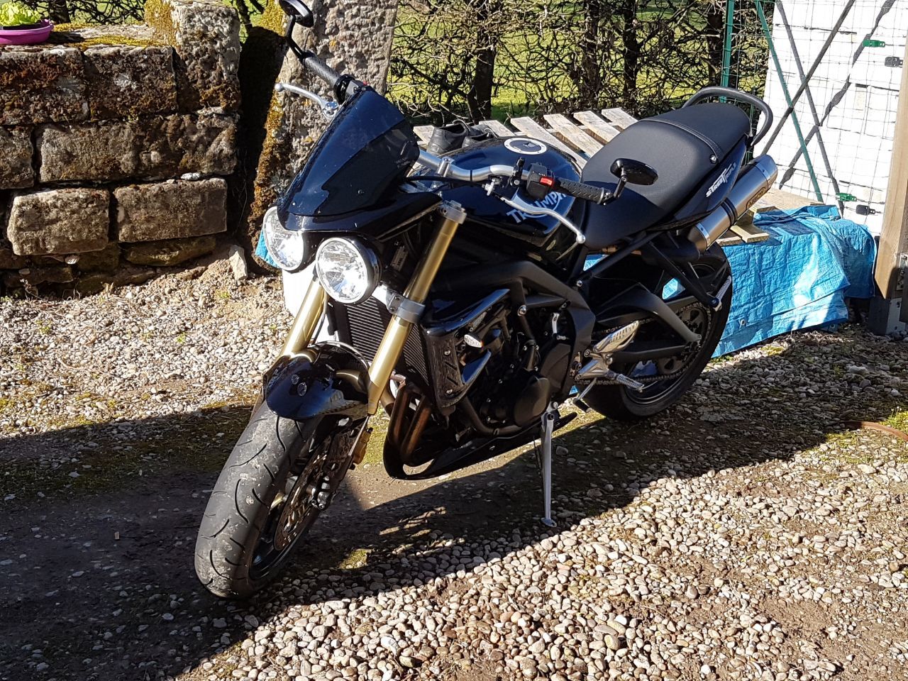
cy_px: 340
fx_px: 682
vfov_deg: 53.1
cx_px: 454
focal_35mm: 26
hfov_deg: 67.3
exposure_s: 1/906
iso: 40
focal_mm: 4.2
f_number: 1.7
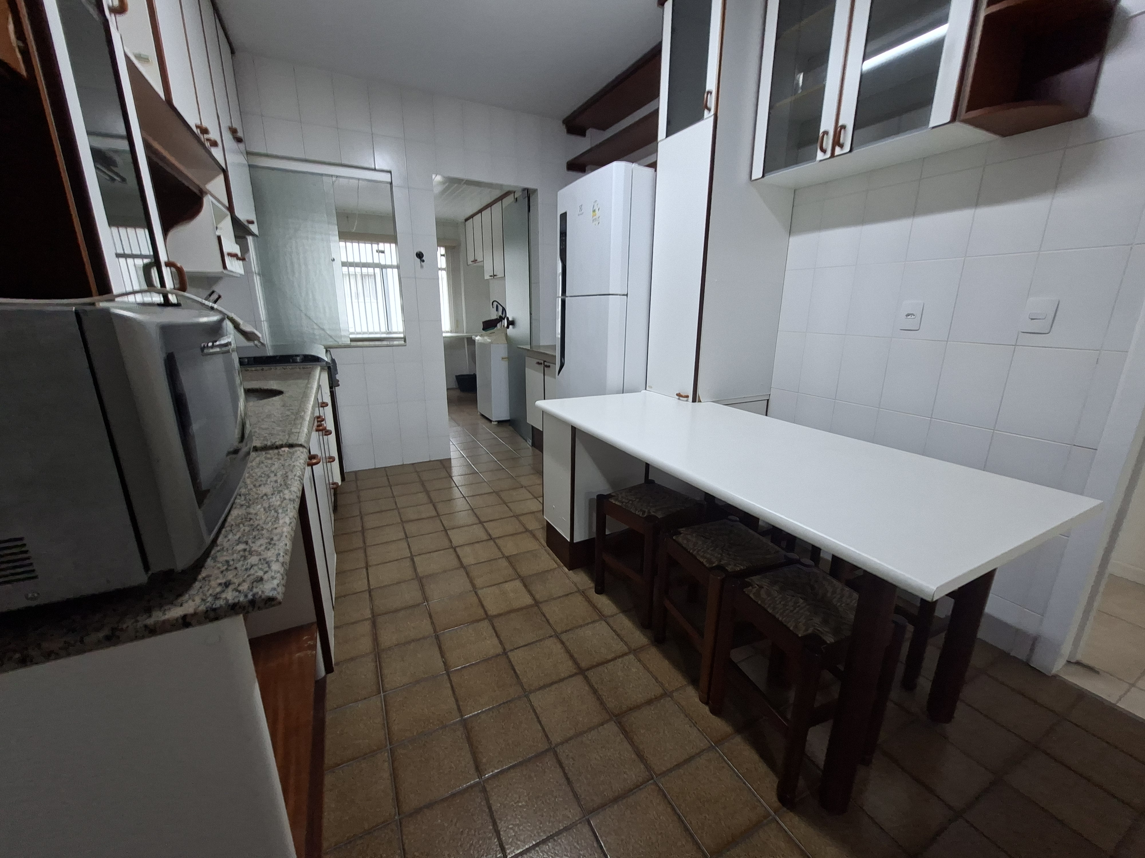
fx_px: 430
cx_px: 572
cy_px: 429
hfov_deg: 106.2
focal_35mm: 13
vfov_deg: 89.9
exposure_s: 1/24
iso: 250
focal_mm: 1.74
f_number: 2.2
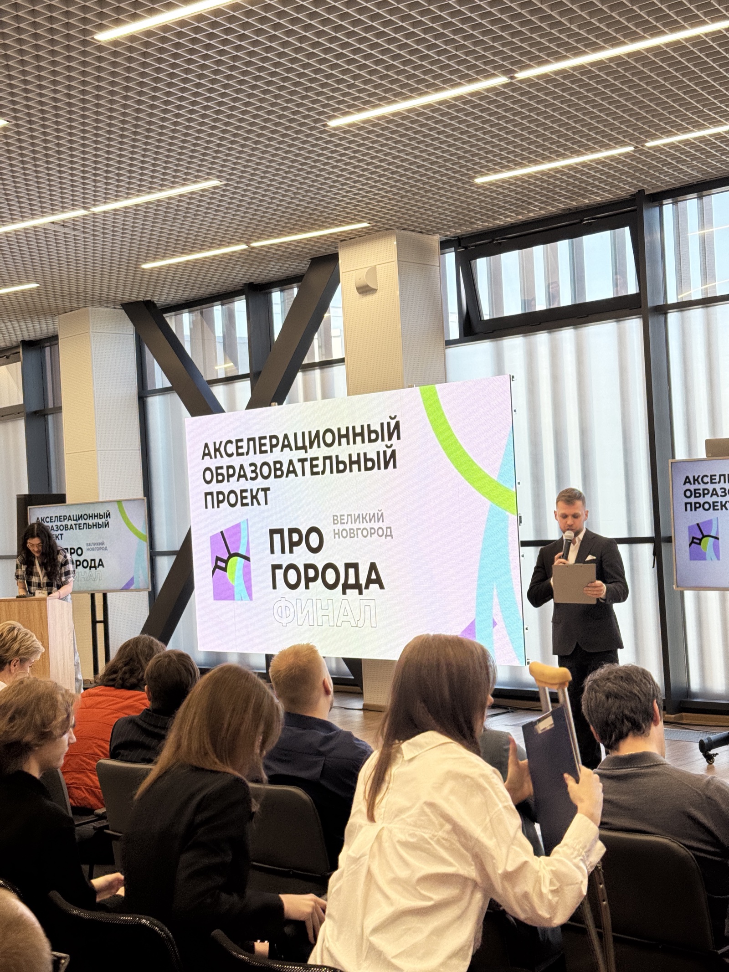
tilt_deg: +1.1
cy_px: 486
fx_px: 1348
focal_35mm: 48
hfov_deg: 30.3
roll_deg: +2.3
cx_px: 364
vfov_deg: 39.7
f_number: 1.78
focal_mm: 6.76
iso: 80
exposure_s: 1/160
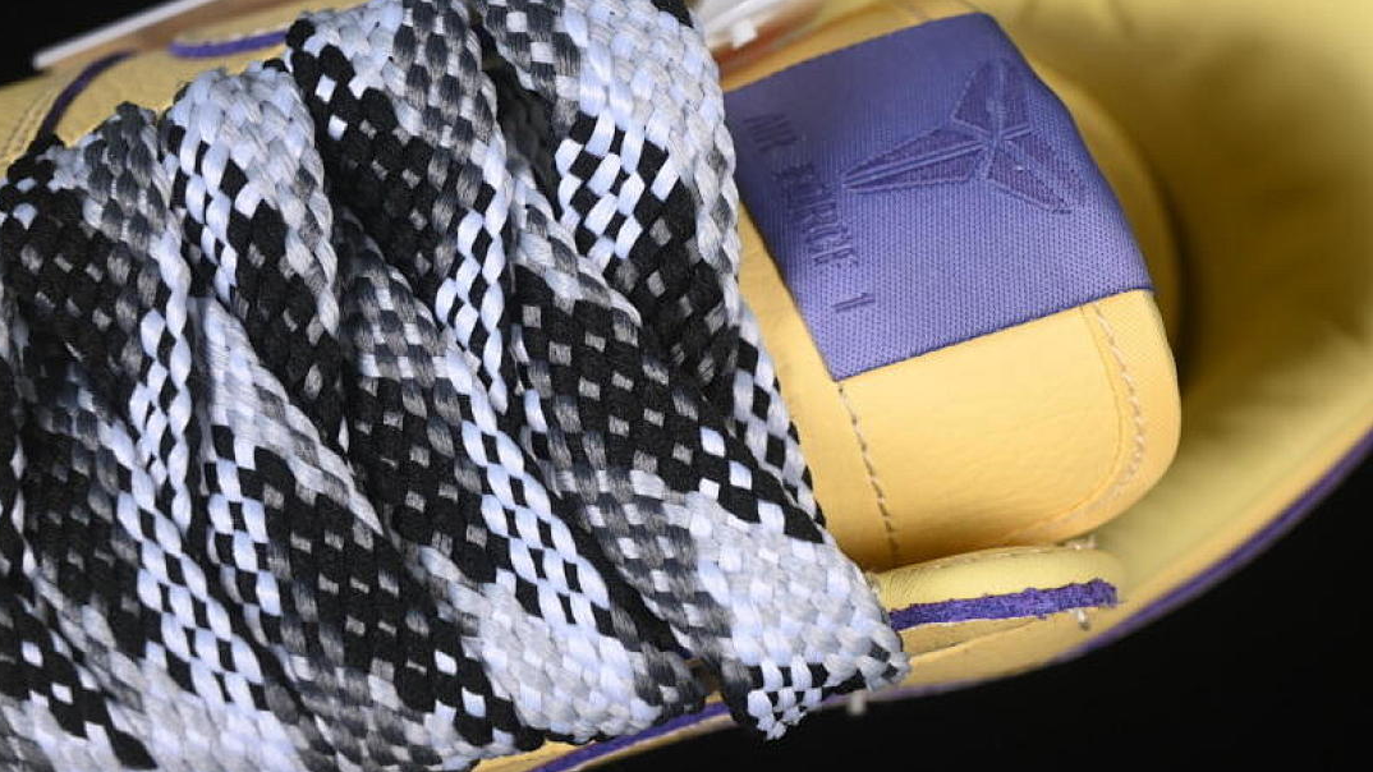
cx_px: 684
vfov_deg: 15.3
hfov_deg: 26.9
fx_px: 2876
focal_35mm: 79
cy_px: 325
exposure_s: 1/80
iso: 160
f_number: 7.1
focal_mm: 50
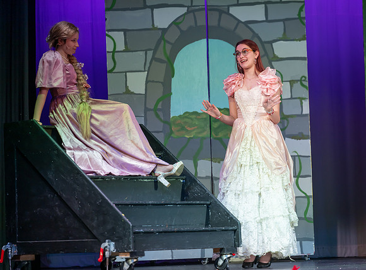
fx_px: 1464
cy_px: 123
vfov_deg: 10.5
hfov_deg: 14.2
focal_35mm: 139
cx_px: 229
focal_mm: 115
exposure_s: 1/400
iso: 400
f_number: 2.8
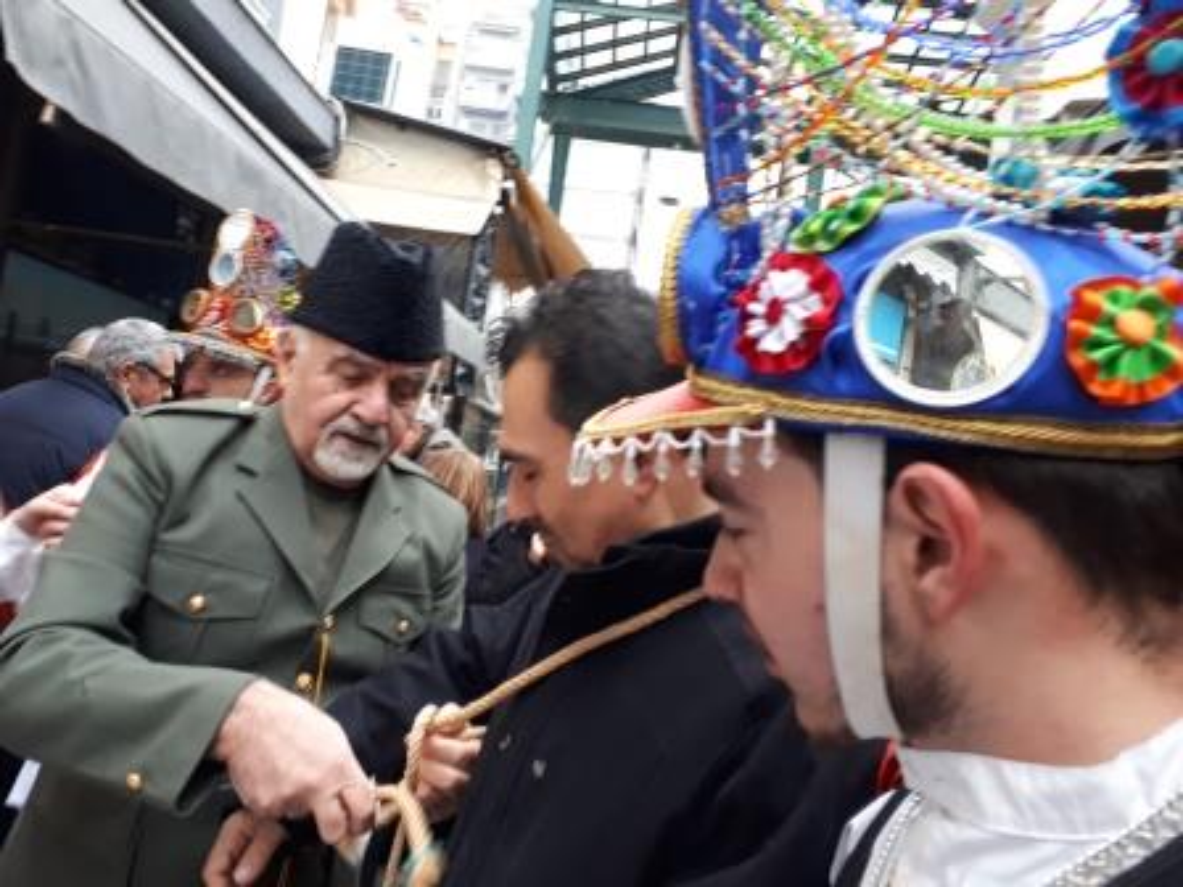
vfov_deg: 51.4
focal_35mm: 27
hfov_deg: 65.3
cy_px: 444
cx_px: 592
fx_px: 923
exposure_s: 1/33
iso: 125
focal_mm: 3.6
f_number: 1.9
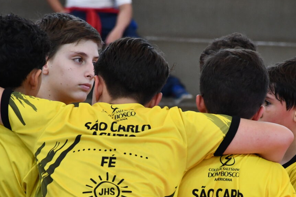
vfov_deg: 3.2
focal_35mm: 434
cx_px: 165
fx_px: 3568
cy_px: 154
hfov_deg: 4.8
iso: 1800
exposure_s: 1/125
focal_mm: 130
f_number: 5.6
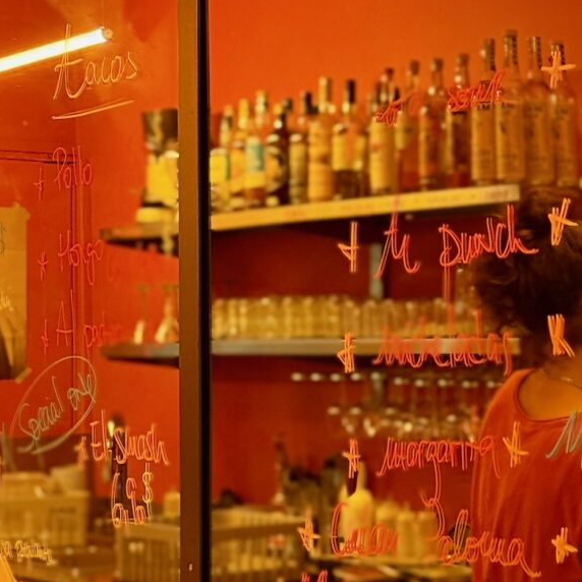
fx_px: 1446
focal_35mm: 76
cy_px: 379
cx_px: 421
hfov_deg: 22.6
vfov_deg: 22.7
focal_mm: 6.76
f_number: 1.78
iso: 500
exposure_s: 1/25
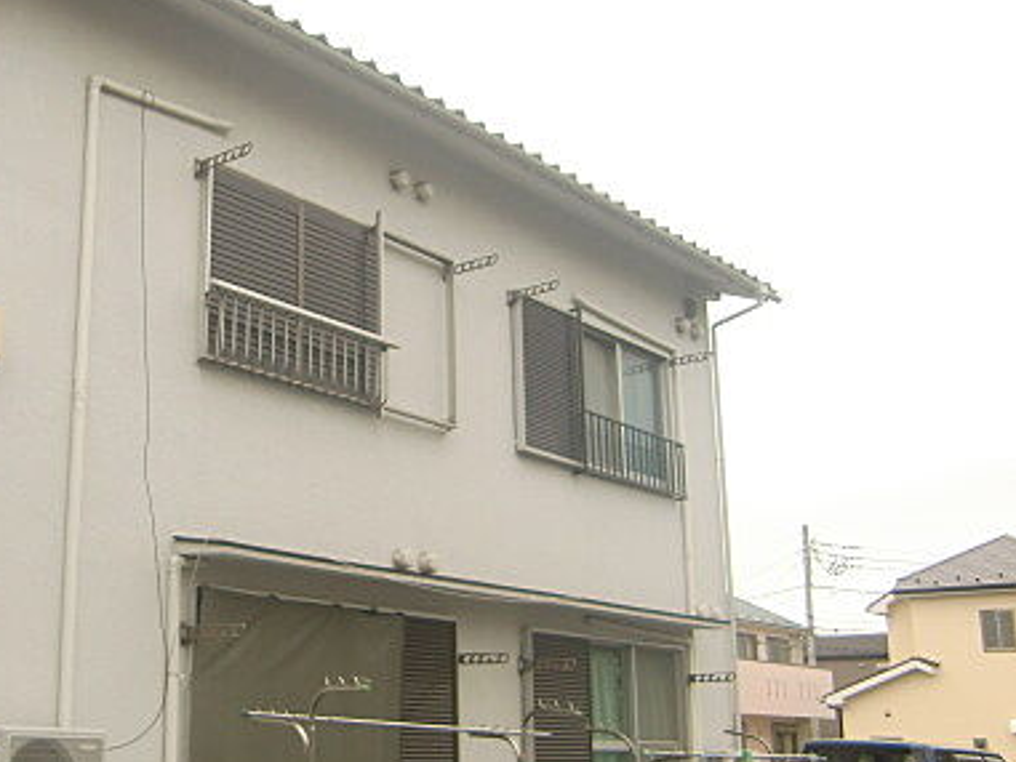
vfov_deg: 30.9
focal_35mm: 47
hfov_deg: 38.6
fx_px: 1380
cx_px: 176
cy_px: 416
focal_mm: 4.9
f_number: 2.6
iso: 64
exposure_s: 1/200
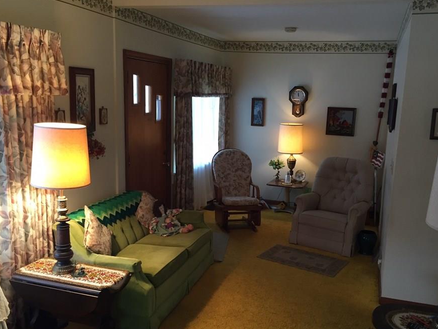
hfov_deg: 53.9
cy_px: 182
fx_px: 430
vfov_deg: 41.7
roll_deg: -1.9
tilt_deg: -10.3
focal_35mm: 34
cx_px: 241
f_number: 2.2
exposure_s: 1/30
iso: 100
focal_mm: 4.15
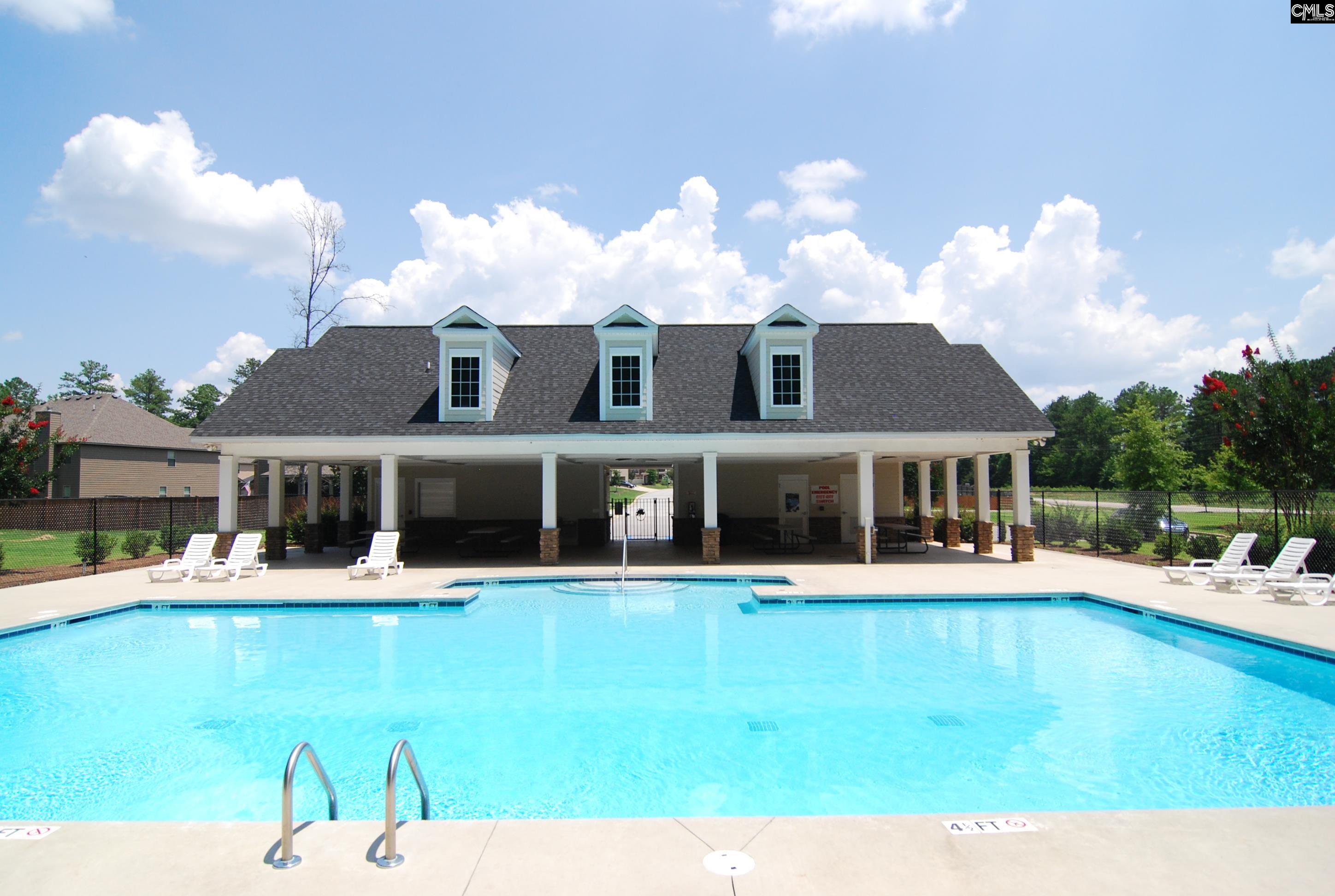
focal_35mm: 21
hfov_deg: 81.1
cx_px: 668
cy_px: 448
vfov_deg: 59.7
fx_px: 780
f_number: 4.5
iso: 400
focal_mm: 14
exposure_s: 1/3200
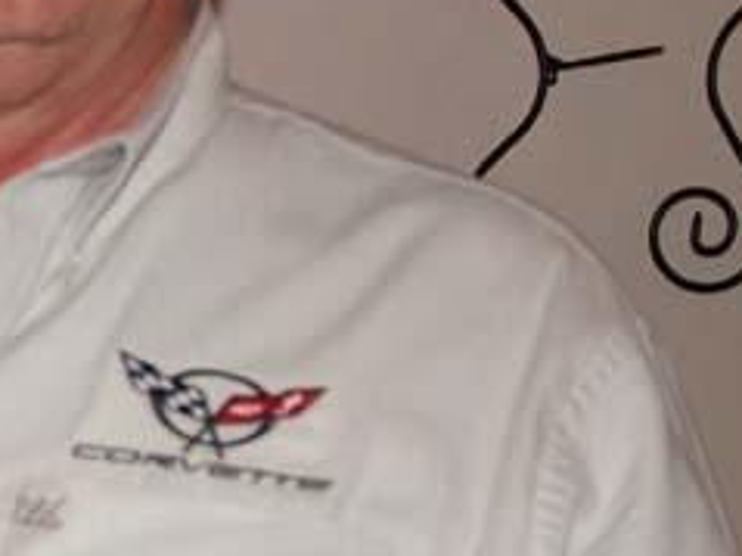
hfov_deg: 12.6
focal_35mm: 148
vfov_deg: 10.0
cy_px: 325
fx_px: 3171
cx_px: -407
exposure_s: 1/60
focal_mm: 24
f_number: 3.5
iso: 200
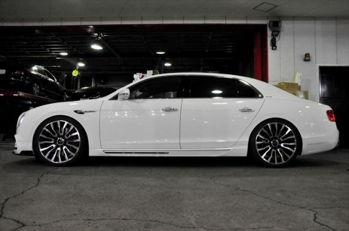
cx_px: 174
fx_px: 305
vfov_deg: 41.6
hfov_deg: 59.6
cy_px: 116
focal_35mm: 32
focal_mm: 21
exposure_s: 1/200
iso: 3200
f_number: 5.6
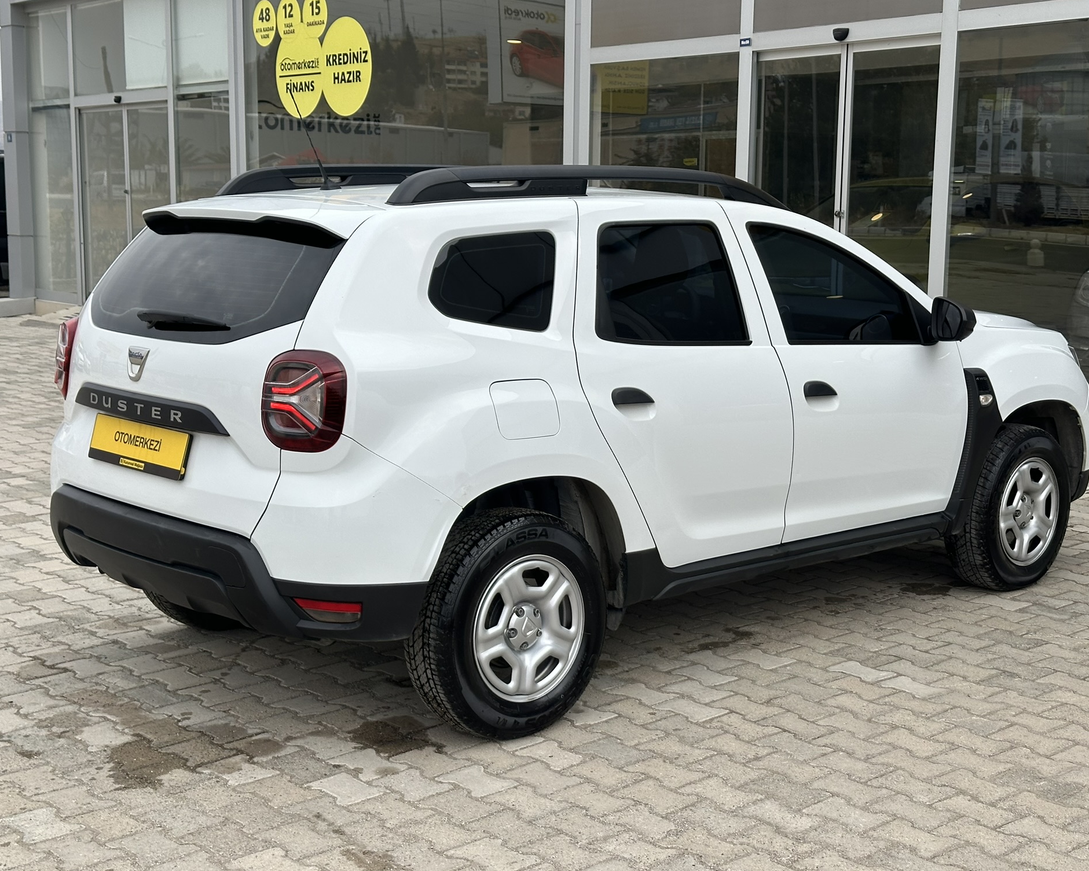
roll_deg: -0.3
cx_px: 554
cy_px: 443
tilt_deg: -8.0
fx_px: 1644
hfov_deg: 36.7
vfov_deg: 29.7
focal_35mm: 51
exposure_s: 1/1695
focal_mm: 6.86
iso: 64
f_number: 1.78
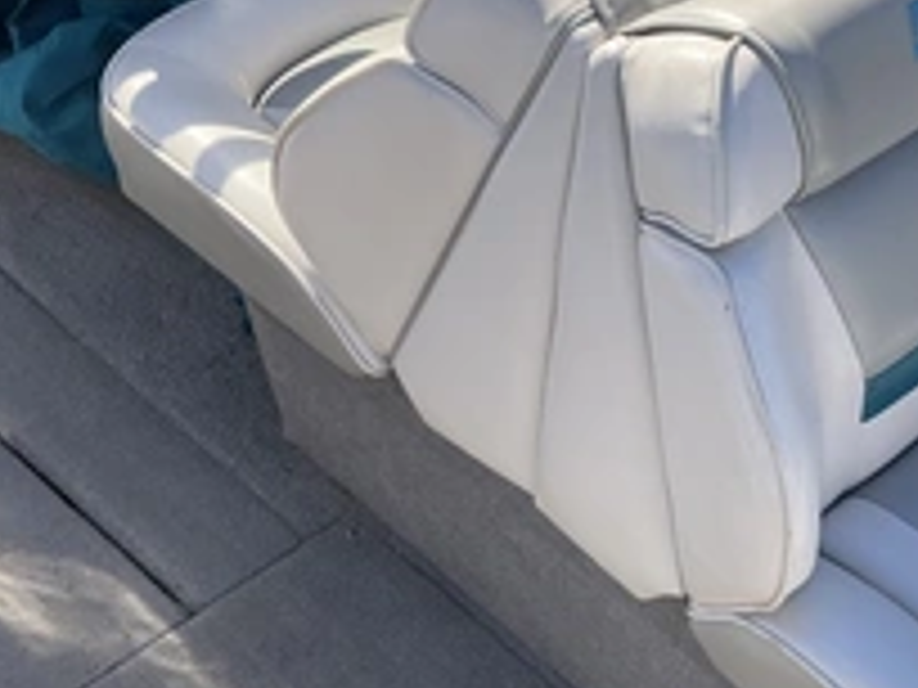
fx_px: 1512
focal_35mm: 57
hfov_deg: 32.8
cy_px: 378
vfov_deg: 25.6
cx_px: 734
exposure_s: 1/842
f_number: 1.8
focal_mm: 3
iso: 25
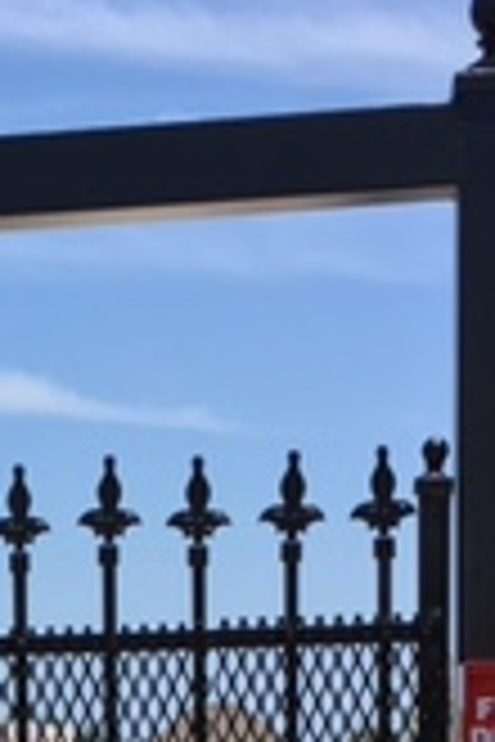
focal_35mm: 117
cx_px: -171
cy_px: 1003
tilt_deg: -3.5
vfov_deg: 16.4
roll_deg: +1.3
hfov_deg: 11.4
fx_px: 2413
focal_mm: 4.15
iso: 25
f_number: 2.2
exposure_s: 1/1709
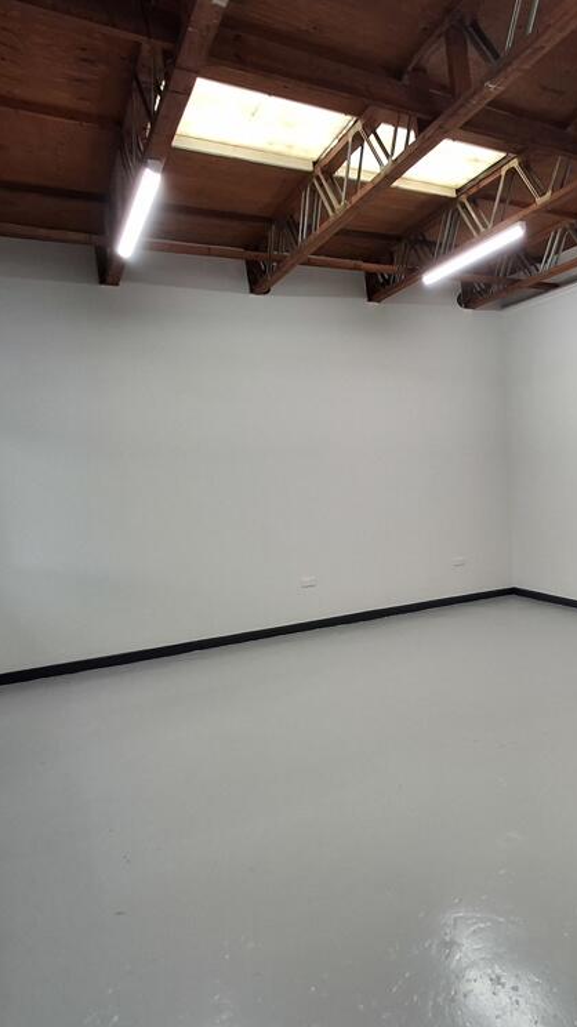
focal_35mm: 24
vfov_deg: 76.3
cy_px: 519
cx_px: 529
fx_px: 653
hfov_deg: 43.2
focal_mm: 1.64
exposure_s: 1/50
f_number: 2.2
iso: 40
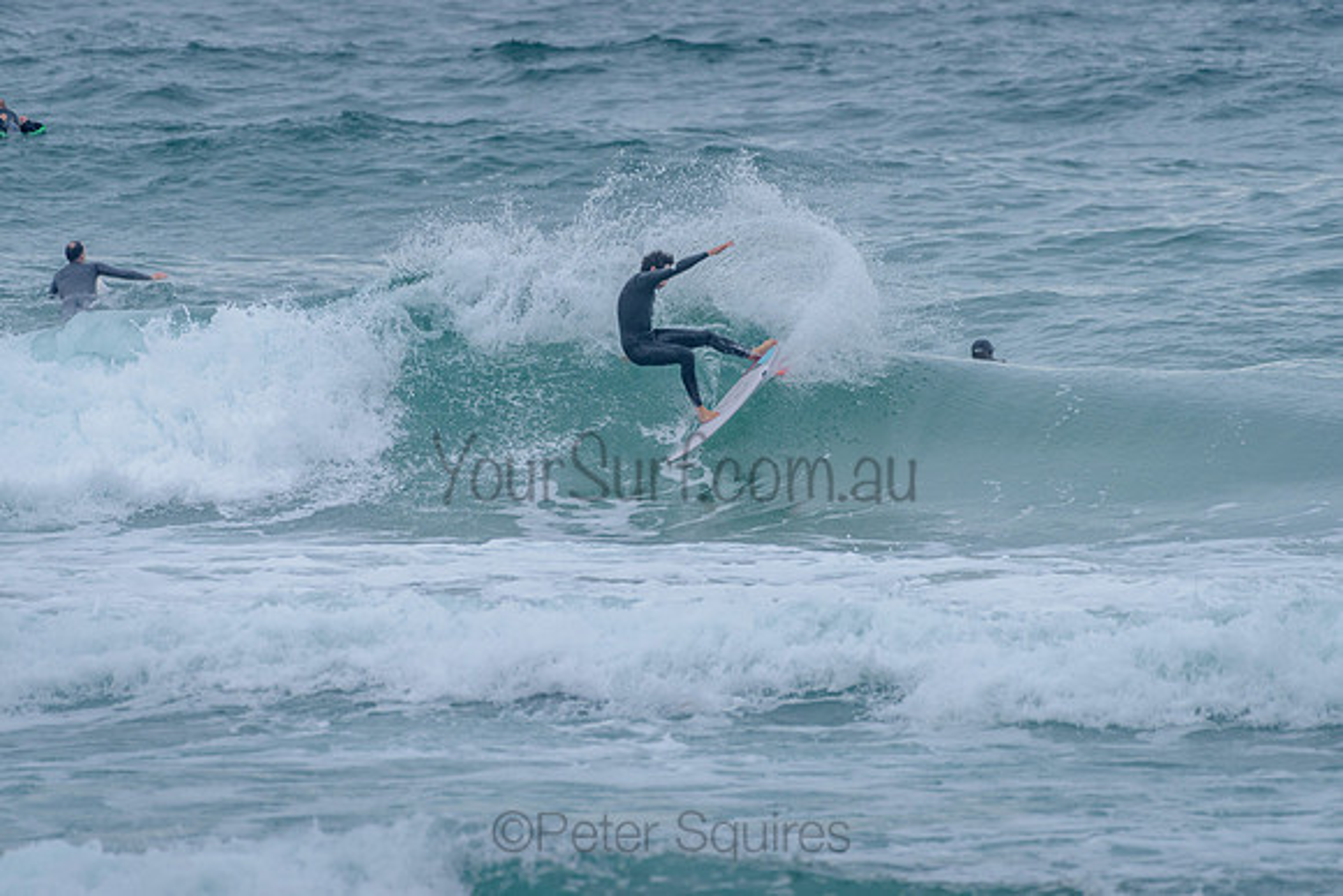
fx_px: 22864
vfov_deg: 2.2
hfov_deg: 3.4
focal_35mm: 613
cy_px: 348
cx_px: 673
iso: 560
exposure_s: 1/1250
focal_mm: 500
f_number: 5.6
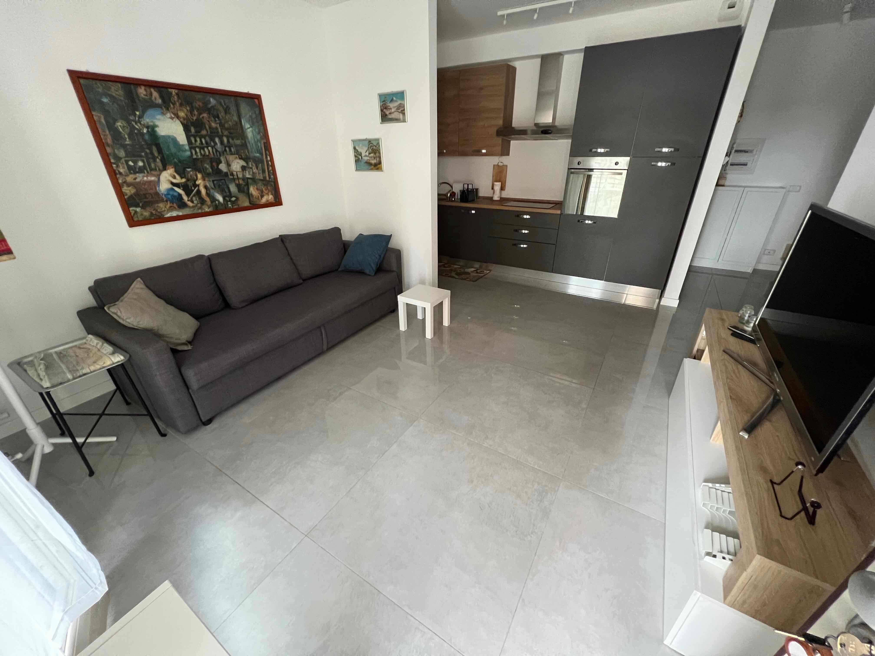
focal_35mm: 13
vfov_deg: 89.9
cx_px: 438
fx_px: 329
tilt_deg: -26.6
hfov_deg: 106.2
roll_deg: +0.6
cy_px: 328
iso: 400
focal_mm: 1.57
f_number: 1.8
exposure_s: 1/60
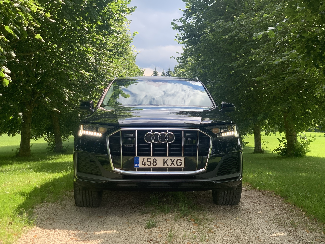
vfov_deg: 28.0
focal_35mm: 52
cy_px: 122
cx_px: 162
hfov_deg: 36.8
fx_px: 488
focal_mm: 6
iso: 16
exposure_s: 1/480
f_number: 2.4
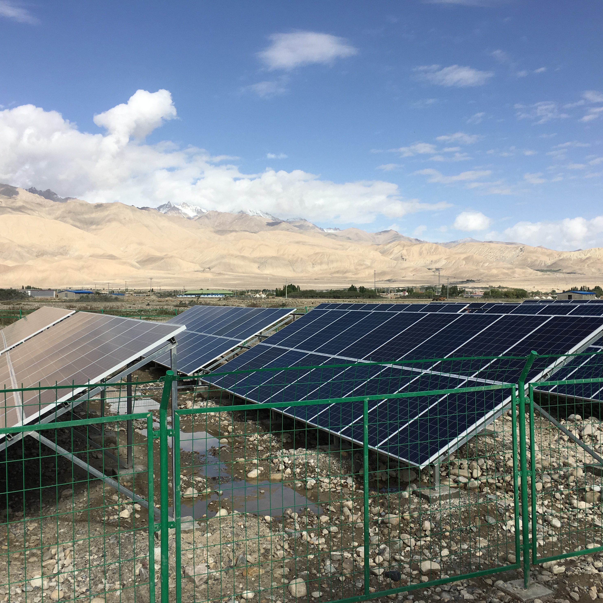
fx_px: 690
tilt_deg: -0.4
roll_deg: +1.2
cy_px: 307
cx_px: 293
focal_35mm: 35
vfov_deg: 47.2
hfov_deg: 47.2
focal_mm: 4.15
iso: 25
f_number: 2.2
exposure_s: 1/2137
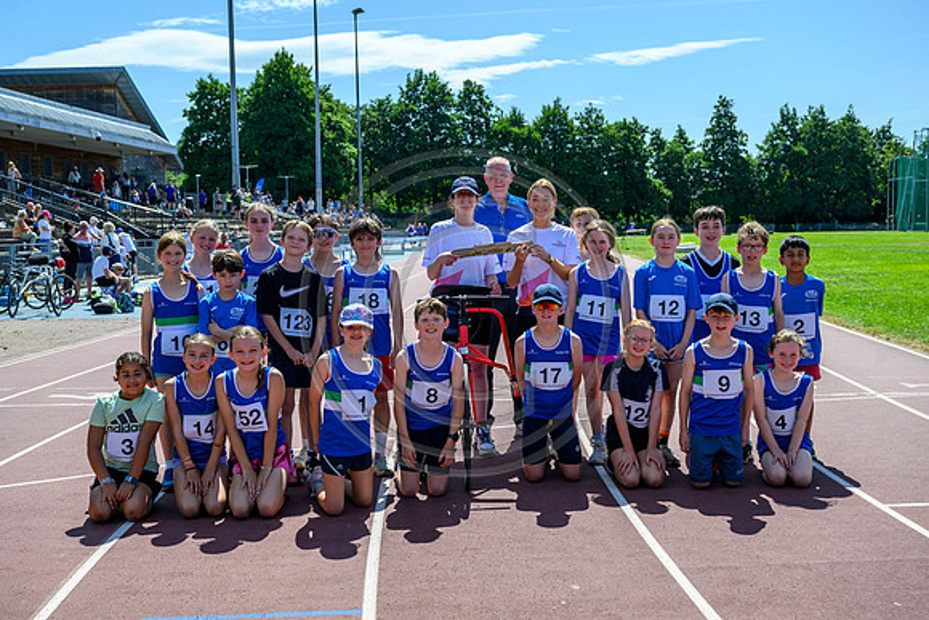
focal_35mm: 43
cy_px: 310
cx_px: 464
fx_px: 1110
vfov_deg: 31.2
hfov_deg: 45.4
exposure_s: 1/1000
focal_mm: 43
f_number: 5.6
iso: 200
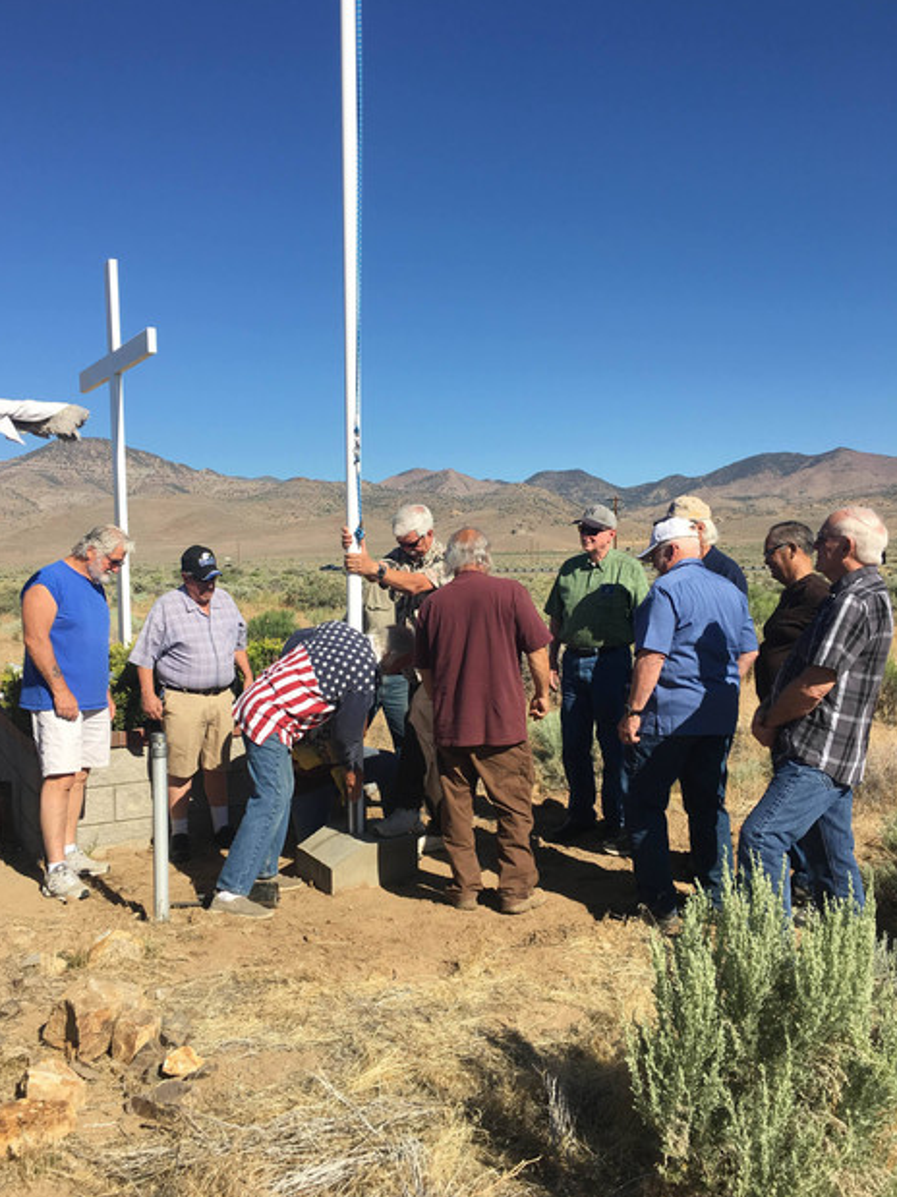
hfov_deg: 46.8
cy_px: 592
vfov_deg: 60.0
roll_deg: +1.7
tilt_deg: -1.0
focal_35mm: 30
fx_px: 1037
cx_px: 439
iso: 25
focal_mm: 4.15
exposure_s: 1/1789
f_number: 2.2
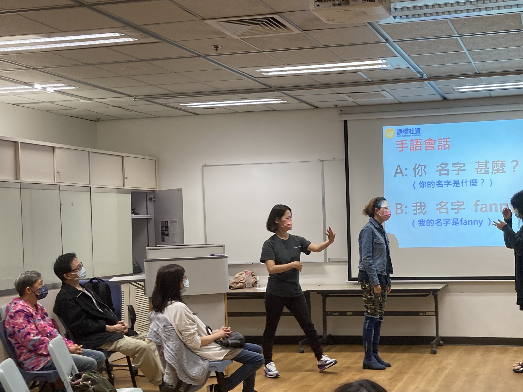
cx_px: 381
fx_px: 755
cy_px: 256
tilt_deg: -1.9
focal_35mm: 50
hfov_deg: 37.4
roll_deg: +1.2
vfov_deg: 28.9
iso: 100
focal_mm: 3.99
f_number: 1.8
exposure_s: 1/50
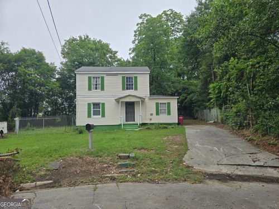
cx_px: 140
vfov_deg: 58.9
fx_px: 185
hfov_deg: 73.9
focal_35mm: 23
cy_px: 104
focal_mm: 6.3
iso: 12
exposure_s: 1/414
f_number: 1.7
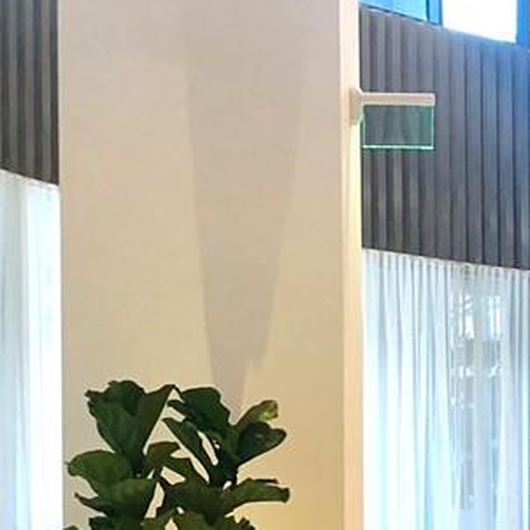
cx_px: 618
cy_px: 523
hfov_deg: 13.0
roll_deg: -0.1
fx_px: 2269
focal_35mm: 131
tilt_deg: +1.0
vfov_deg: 13.2
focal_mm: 4
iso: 40
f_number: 1.8
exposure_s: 1/24
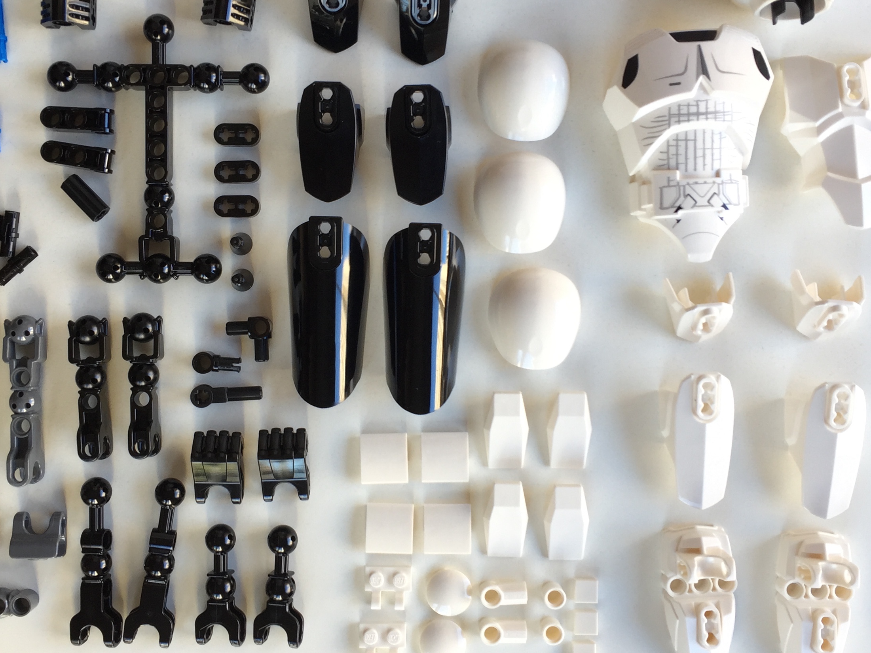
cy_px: 326
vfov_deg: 33.6
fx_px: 1082
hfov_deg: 43.8
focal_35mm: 43
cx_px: 420
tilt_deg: -89.0
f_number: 2.2
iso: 32
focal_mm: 4.15
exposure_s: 1/50
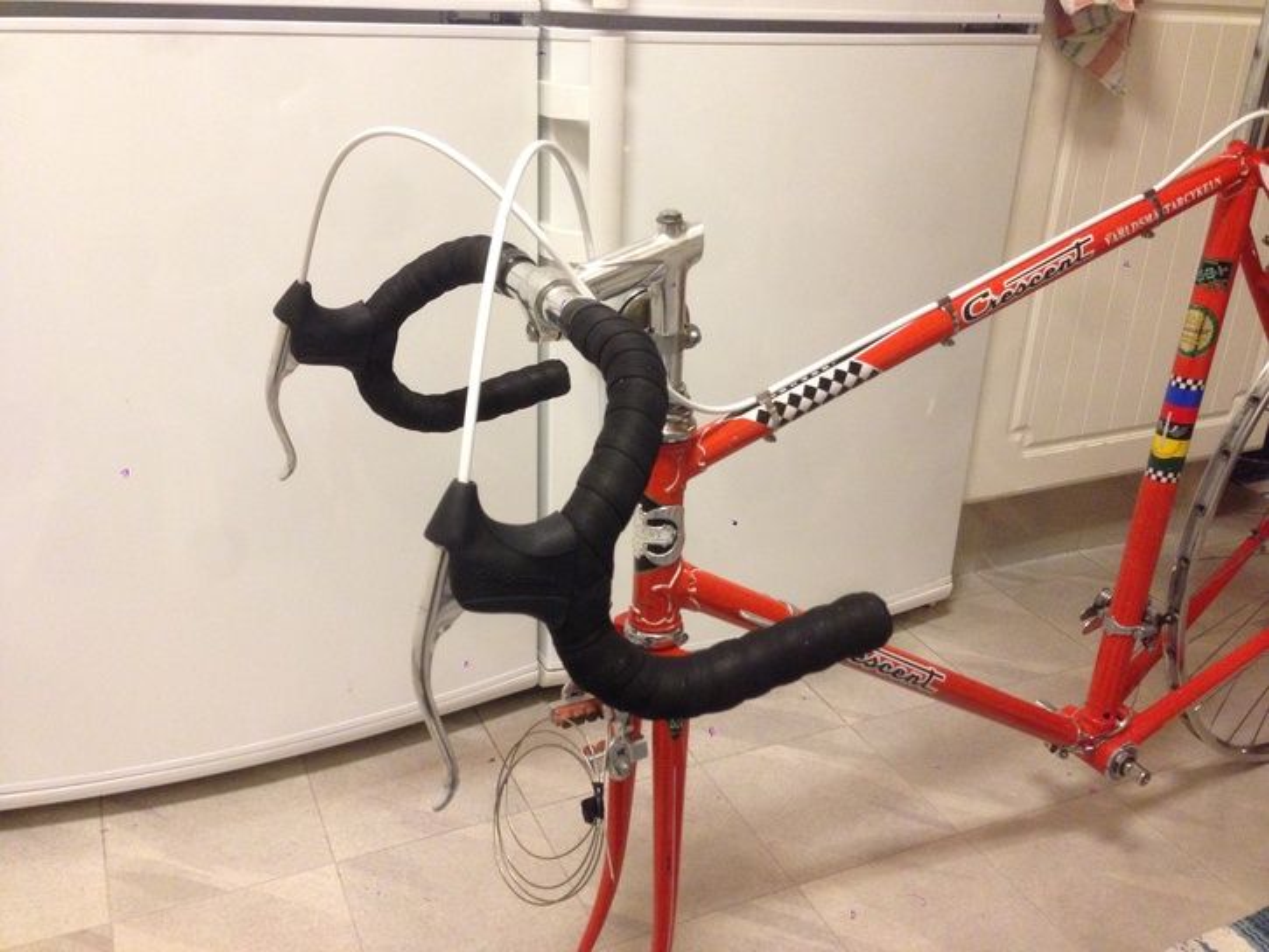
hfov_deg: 55.3
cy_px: 476
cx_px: 634
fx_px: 1210
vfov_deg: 43.0
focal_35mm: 33
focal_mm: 4.12
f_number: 2.4
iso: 320
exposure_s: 1/20
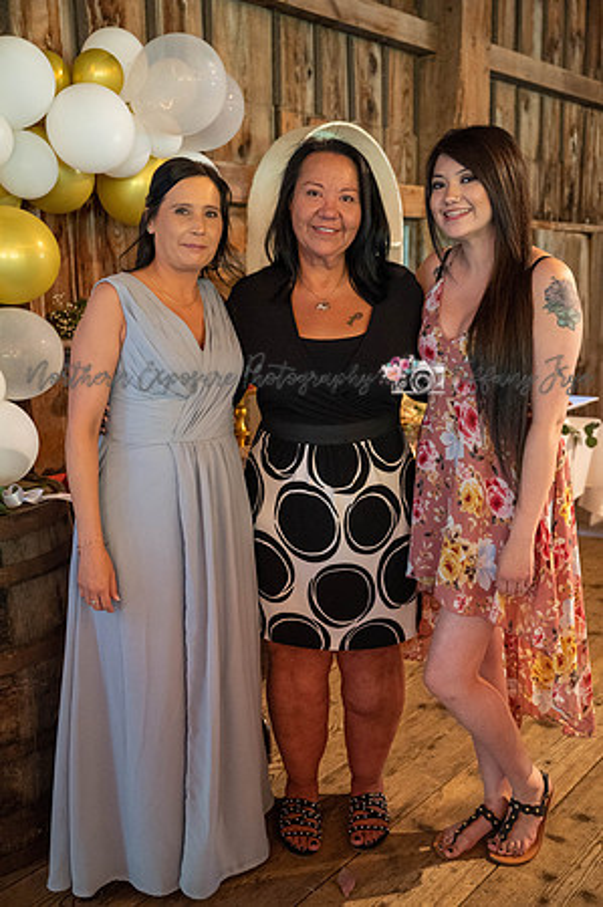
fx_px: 856
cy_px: 454
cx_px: 302
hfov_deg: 38.8
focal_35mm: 34
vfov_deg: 55.8
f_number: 2.8
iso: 6400
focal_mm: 34
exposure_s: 1/60
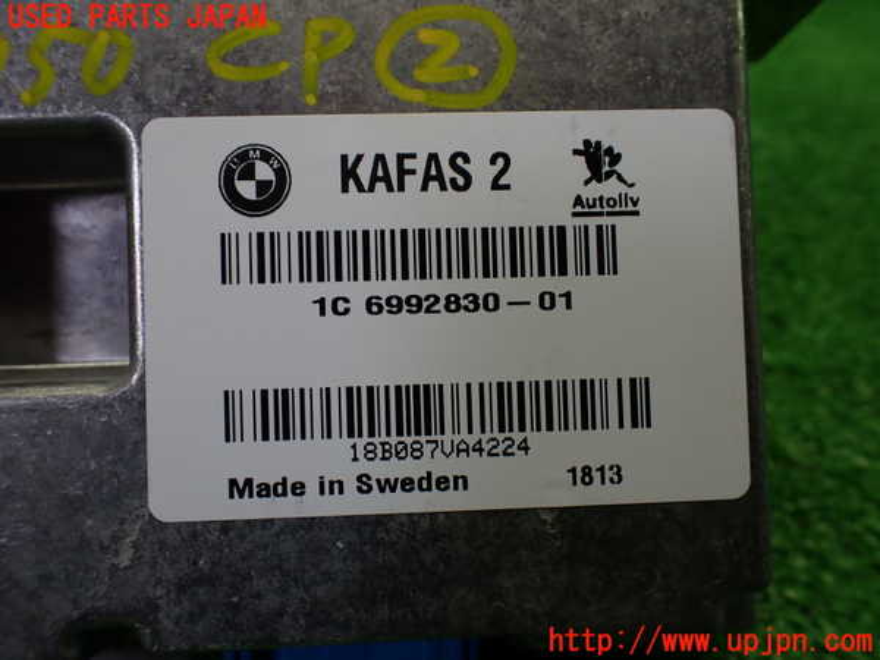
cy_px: 330
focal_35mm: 30
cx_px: 440
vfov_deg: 46.8
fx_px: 763
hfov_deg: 60.0
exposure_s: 1/125
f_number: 2.3
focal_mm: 5.4
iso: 160
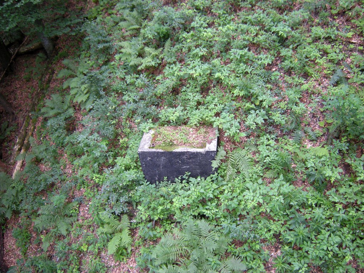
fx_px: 294
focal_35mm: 28
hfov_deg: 63.4
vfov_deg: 49.7
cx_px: 182
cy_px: 136
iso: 133
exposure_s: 1/49
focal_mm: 4.7
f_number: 2.8
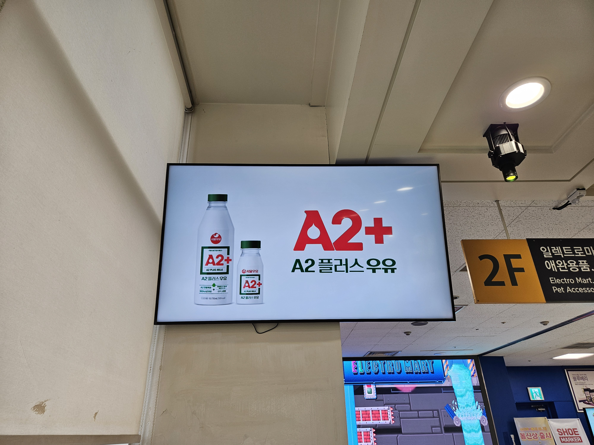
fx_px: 395
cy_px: 222
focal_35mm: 23
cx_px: 297
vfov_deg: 58.9
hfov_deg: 73.9
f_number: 1.8
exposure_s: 1/120
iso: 50
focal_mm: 5.4
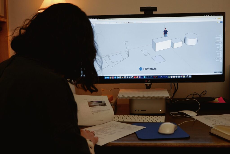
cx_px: 115
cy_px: 77
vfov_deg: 30.5
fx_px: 281
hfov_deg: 44.5
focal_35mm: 44
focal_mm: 29.6
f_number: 4.5
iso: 500
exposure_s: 1/45
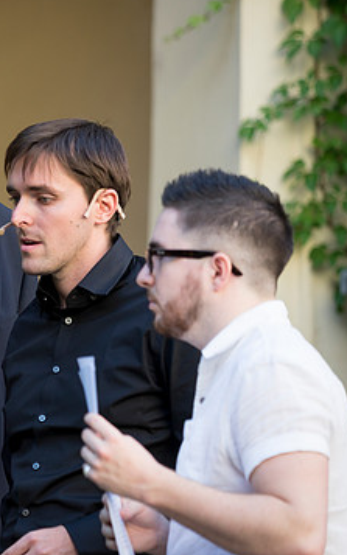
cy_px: 278
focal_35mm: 265
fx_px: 4011
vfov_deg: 7.9
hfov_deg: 4.9
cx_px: -78
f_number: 9.5
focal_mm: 160
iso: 500
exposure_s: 1/500
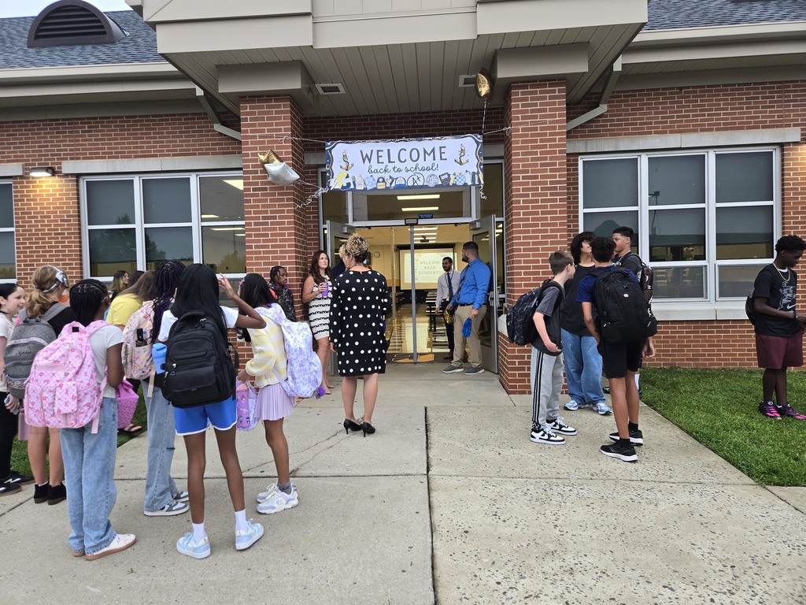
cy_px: 302
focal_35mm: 23
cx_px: 403
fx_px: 536
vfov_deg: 58.9
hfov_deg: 73.9
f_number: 1.8
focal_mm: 5.4
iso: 64
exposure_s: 1/120
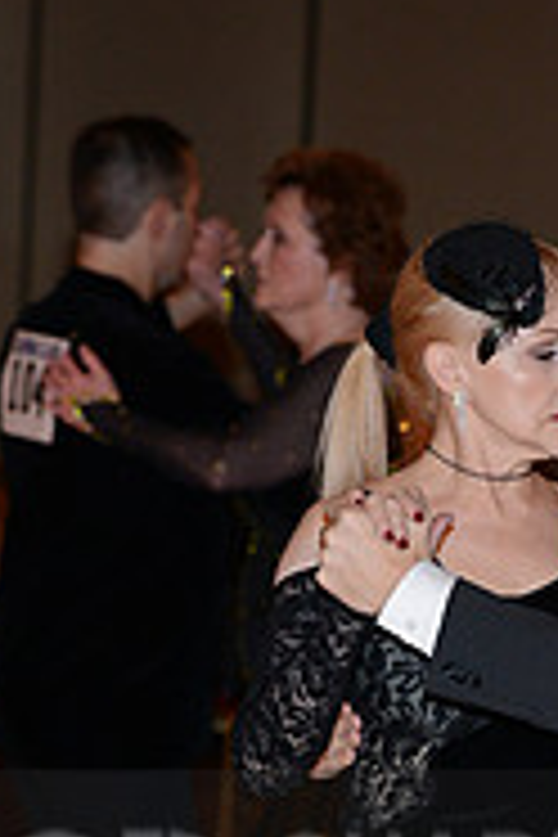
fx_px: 8114
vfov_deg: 5.9
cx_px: 551
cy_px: 922
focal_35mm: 349
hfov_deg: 3.9
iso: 1250
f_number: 5.6
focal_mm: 112
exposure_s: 1/200
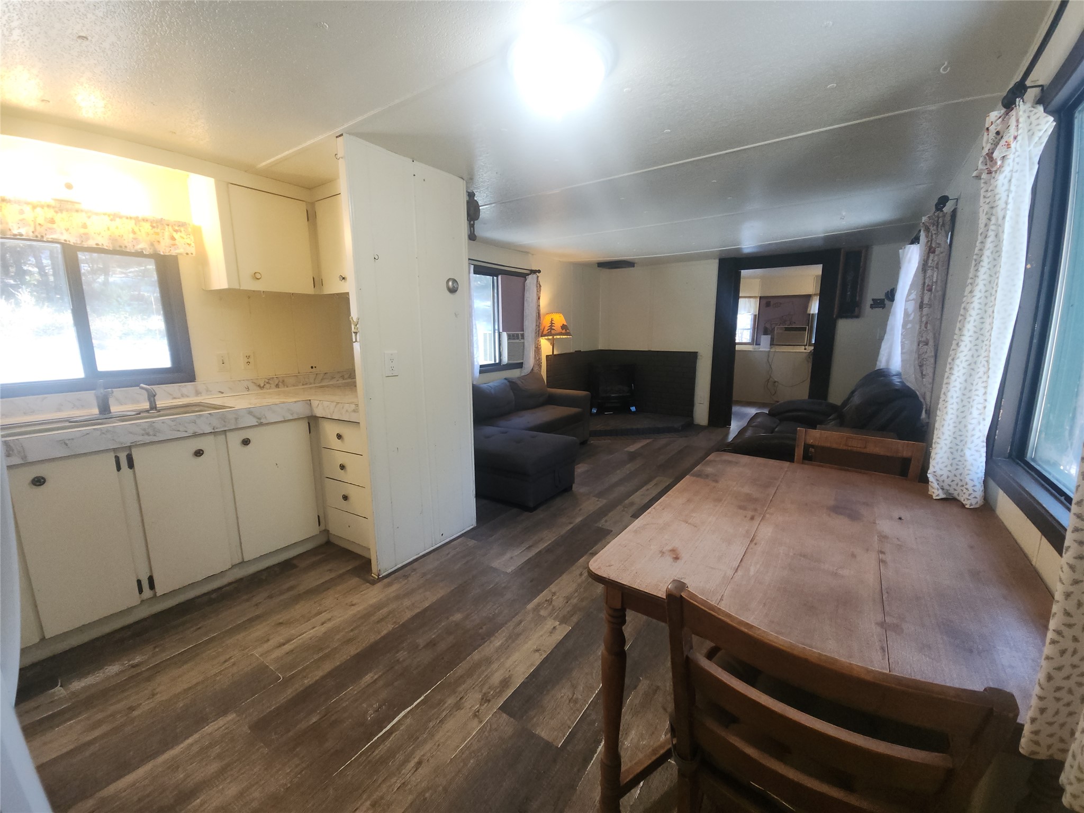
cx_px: 542
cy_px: 406
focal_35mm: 13
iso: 100
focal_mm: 2.2
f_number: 2.2
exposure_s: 1/60
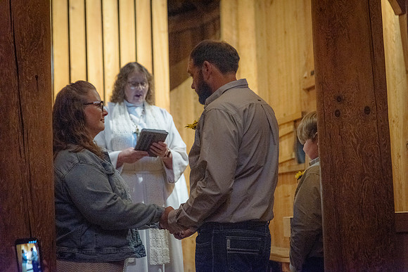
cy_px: 136
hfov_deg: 28.8
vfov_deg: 19.5
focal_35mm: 70
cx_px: 204
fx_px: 793
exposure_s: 1/125
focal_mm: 70
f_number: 4
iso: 5000
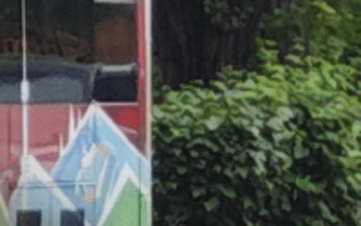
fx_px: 10193
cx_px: -702
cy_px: -131
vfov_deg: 1.3
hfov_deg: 2.0
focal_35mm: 1036
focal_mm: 9
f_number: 2
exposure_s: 1/100
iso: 125
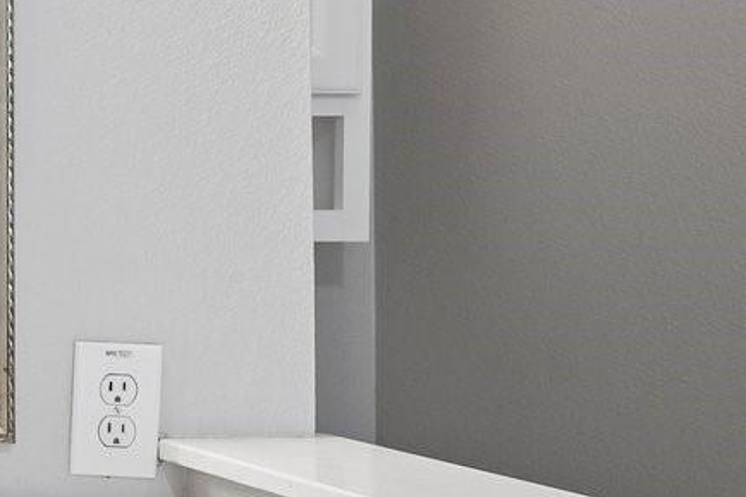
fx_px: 1810
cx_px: -877
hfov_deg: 16.0
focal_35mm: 87
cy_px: 132
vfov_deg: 15.6
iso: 400
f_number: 8
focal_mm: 18.5
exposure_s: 1/60
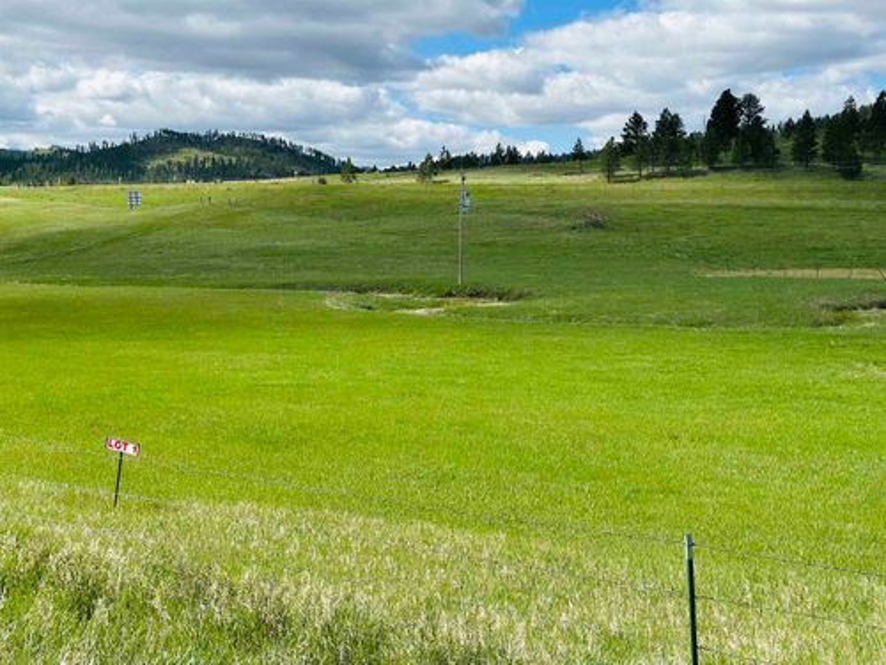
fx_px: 1229
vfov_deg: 30.3
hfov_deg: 39.7
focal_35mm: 48
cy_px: 332
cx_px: 443
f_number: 1.78
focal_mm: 6.86
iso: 80
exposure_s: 1/4566
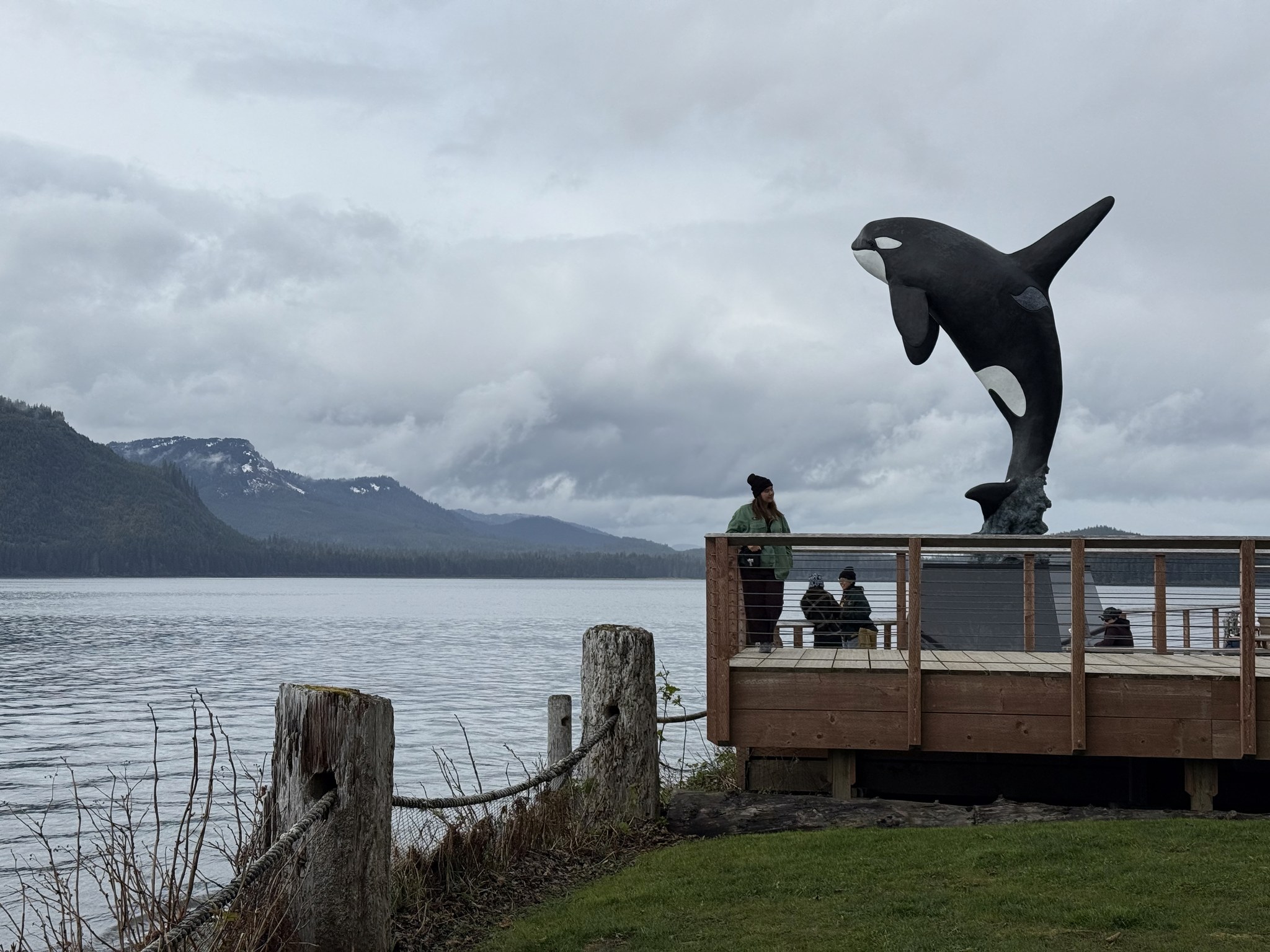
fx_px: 1761
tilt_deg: +3.0
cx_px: 635
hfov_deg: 39.7
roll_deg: +0.2
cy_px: 476
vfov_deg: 30.3
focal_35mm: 48
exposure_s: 1/9901
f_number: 1.78
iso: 64
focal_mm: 6.76
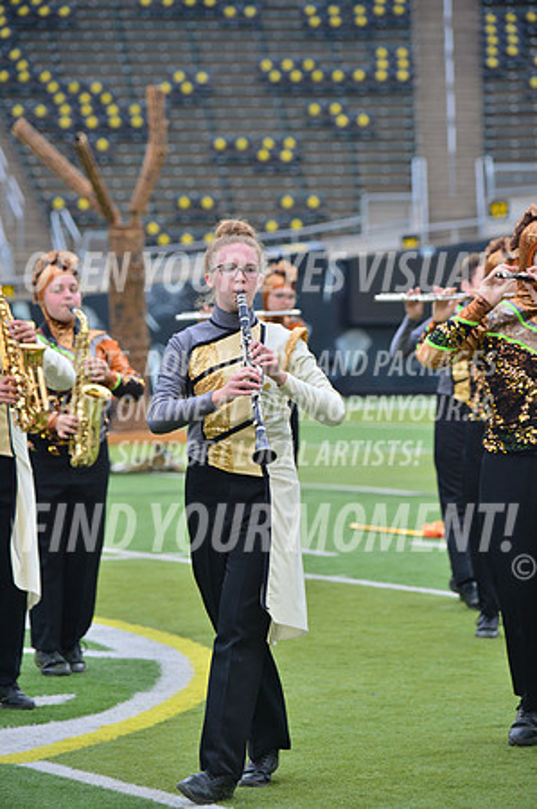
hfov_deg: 7.8
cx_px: 268
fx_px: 3924
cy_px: 404
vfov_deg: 11.8
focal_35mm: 175
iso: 400
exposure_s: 1/400
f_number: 5.6
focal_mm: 175
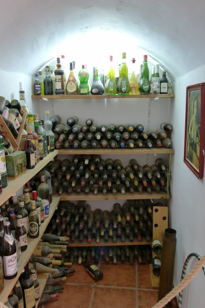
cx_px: 102
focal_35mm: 30
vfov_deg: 61.9
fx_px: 256
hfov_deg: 43.6
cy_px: 154
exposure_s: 1/40
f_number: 2.2
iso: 400
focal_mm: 6.4
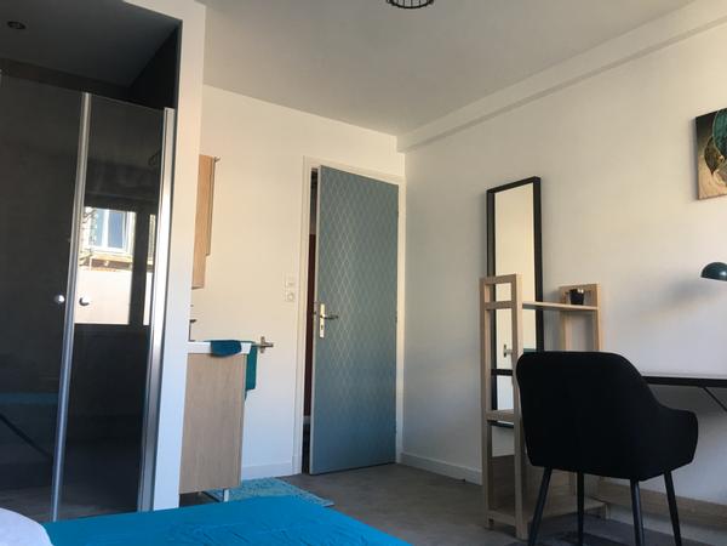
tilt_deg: +8.0
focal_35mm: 29
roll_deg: -2.0
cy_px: 273
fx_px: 609
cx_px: 364
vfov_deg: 48.2
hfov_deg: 61.7
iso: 32
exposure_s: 1/17
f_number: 2.2
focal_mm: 4.15
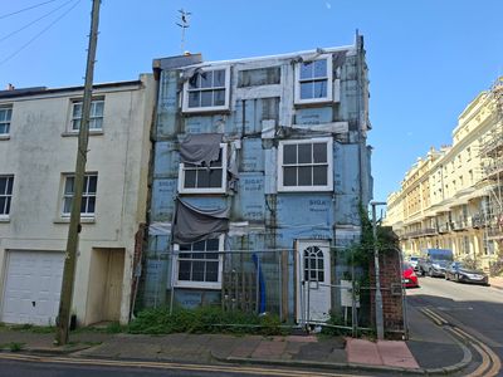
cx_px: 252
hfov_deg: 73.9
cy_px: 188
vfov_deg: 58.9
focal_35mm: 23
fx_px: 334
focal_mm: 5.54
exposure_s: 1/1159
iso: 50
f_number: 1.8
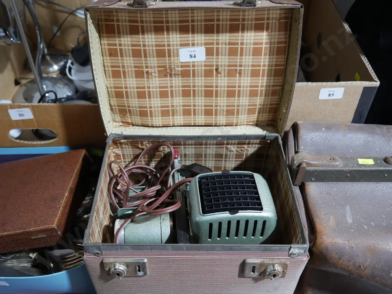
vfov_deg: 44.2
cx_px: 196
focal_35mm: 32
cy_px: 147
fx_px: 363
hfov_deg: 56.8
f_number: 3.6
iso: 1000
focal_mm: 16
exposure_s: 1/60
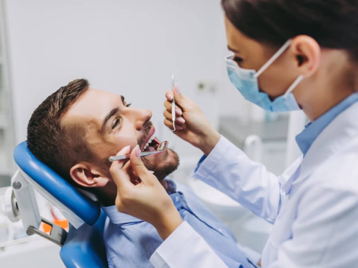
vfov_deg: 37.7
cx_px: 166
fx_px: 393
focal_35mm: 38
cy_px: 134
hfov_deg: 48.9
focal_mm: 35
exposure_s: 1/200
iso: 500
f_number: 2
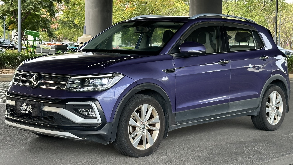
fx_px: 412
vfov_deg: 22.6
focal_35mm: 53
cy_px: 78
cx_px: 147
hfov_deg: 39.2
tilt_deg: -3.5
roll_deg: +1.5
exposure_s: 1/121
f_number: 1.78
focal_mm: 6.86
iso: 64
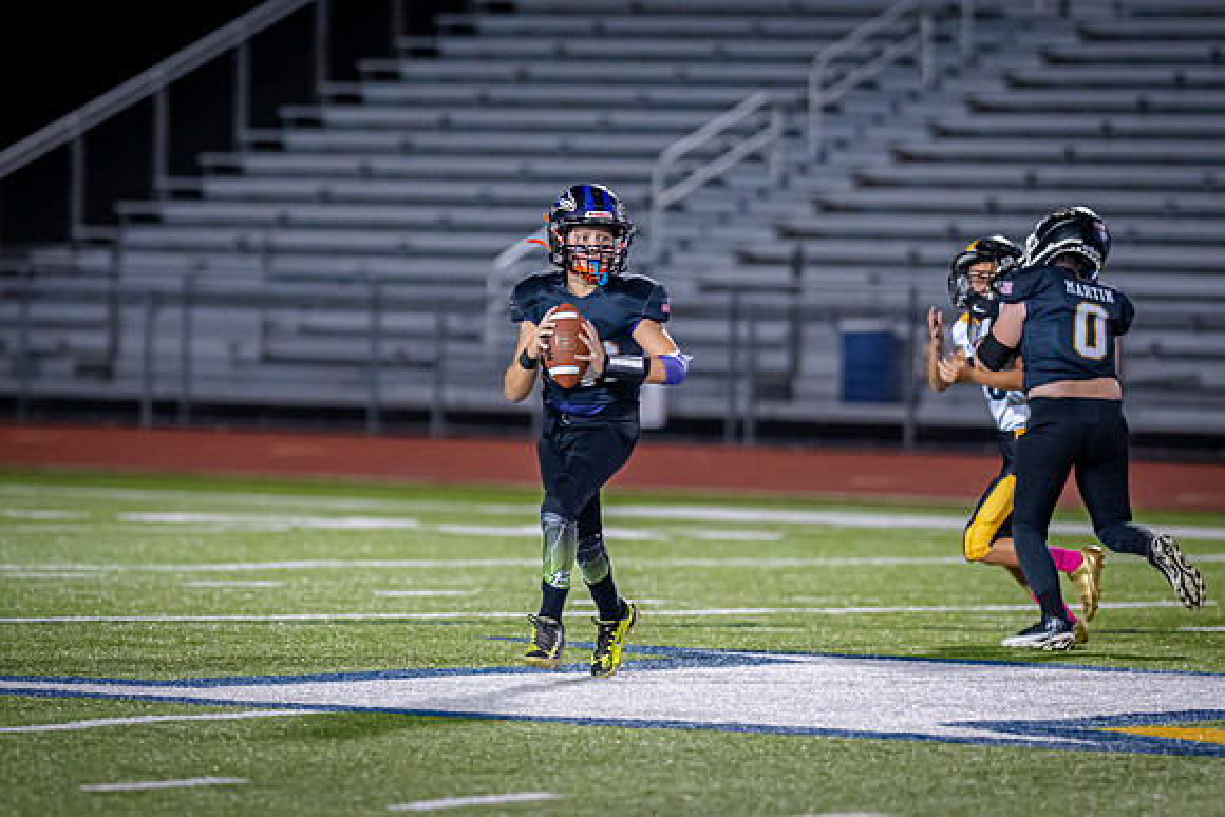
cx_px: 497
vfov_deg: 4.7
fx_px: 9996
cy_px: 480
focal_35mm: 294
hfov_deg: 7.0
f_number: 1.8
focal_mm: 135
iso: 2000
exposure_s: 1/1250
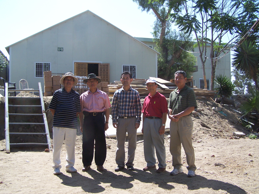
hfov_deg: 49.0
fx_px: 284
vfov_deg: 37.7
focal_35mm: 38
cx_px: 130
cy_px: 97
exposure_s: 1/750
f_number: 2.8
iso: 80
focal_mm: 6.3
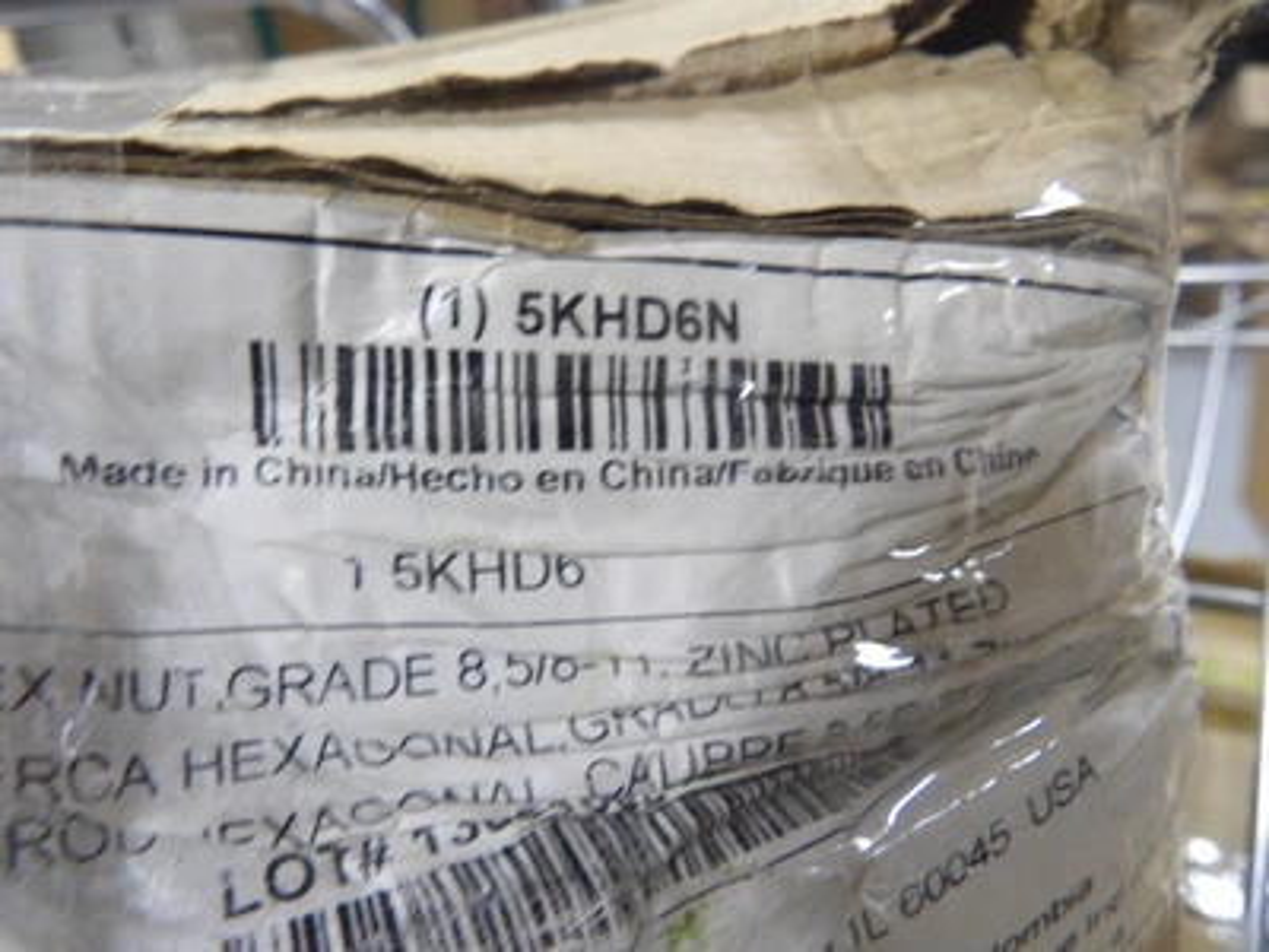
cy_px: 476
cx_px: 634
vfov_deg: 56.8
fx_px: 880
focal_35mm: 24
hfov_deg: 71.6
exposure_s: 1/33
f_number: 3.2
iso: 173
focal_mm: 4.3
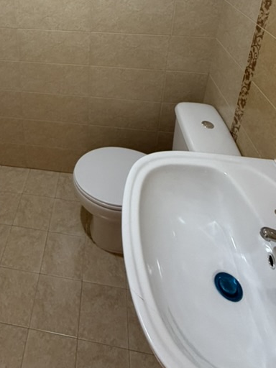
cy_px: 29
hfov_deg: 47.5
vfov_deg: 54.3
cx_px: 63
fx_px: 298
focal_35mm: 28
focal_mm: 2.22
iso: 200
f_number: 2.2
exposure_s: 1/50
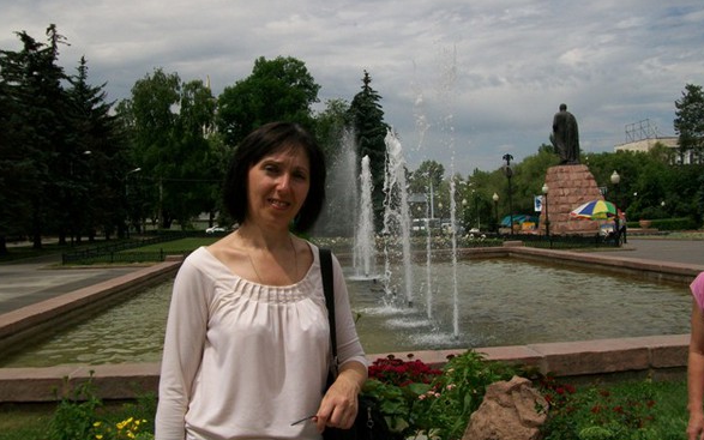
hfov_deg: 50.4
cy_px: 191
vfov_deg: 32.7
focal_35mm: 39
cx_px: 350
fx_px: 748
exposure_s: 1/1000
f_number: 4.8
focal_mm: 6
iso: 64
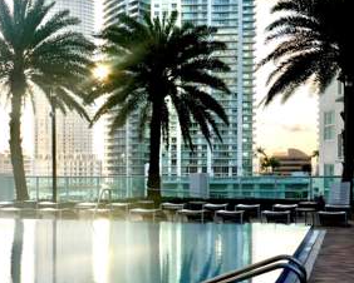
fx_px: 870
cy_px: 189
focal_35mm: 83
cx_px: 54
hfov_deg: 22.6
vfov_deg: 18.5
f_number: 10
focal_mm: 25
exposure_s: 1/160
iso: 200
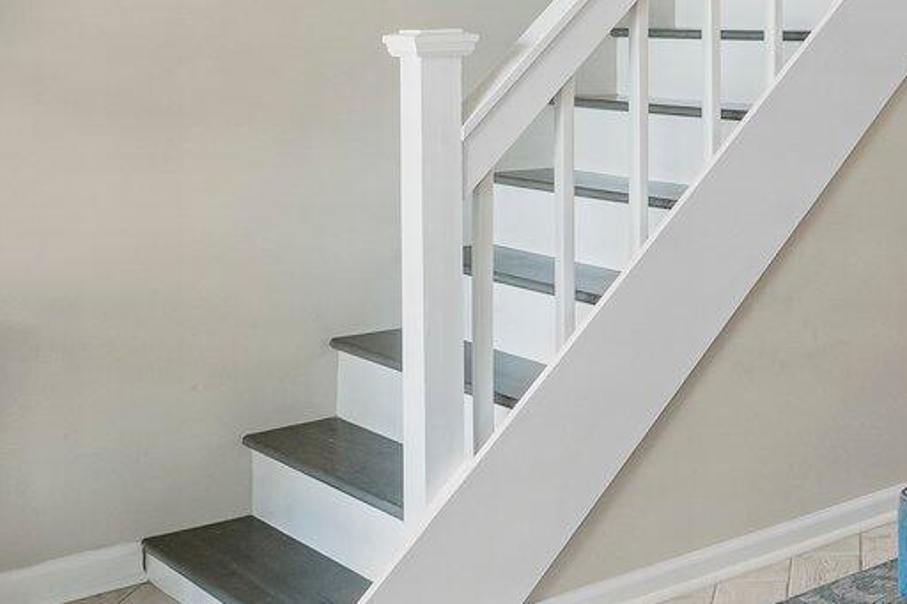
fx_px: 1511
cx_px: 872
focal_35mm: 60
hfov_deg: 31.3
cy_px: 29
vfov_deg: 21.9
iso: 400
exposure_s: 1/8
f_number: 9
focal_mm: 10
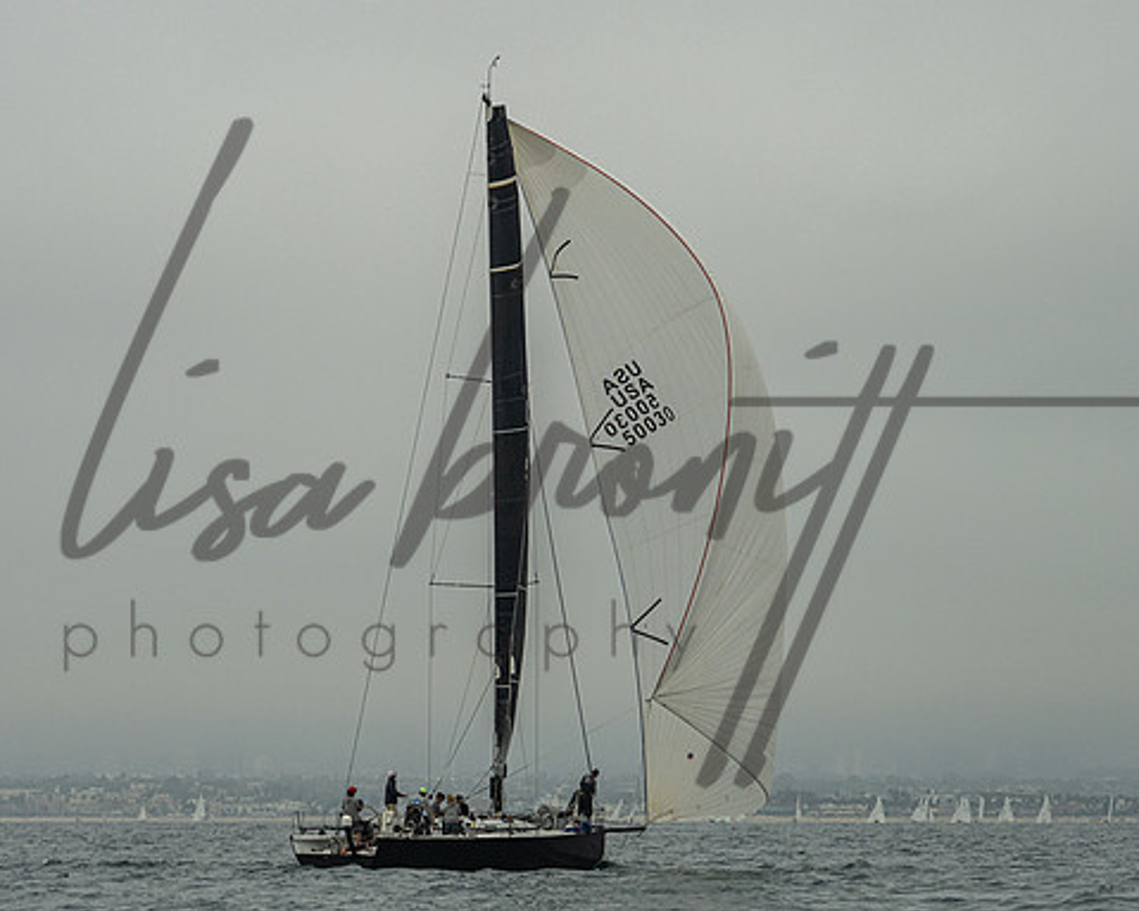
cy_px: 345
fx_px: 4921
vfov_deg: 10.6
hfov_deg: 13.2
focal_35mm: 146
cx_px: 529
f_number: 6.3
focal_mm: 102
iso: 400
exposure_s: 1/2500
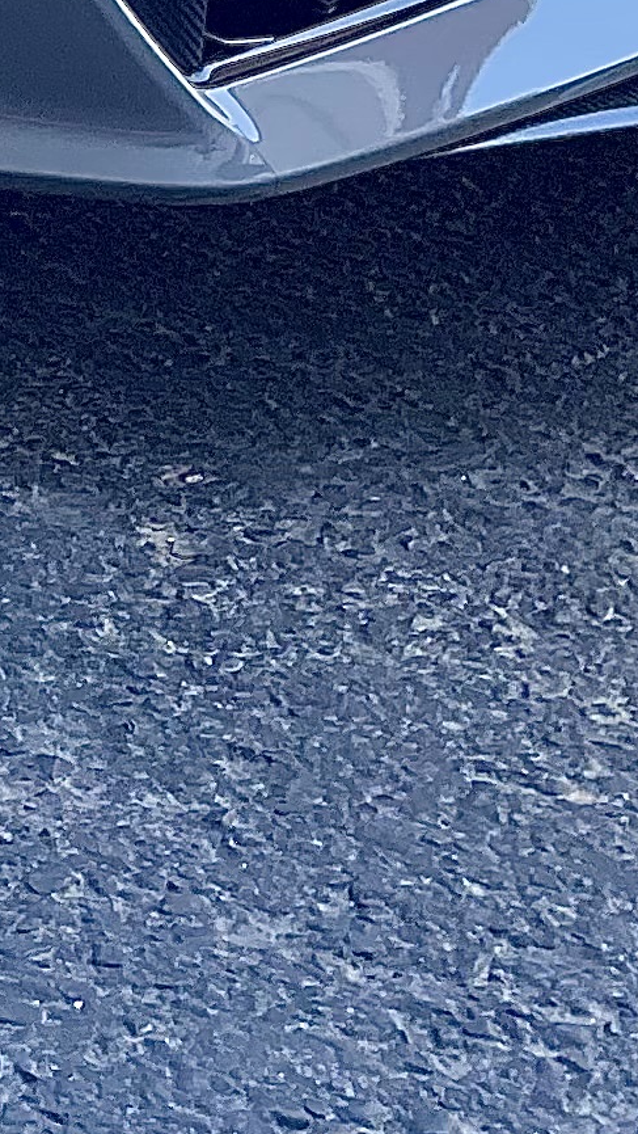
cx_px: -820
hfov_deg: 8.5
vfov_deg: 15.0
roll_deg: +2.7
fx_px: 3967
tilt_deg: -7.0
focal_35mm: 132
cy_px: -595
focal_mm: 4.2
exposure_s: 1/471
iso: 32
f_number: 1.6
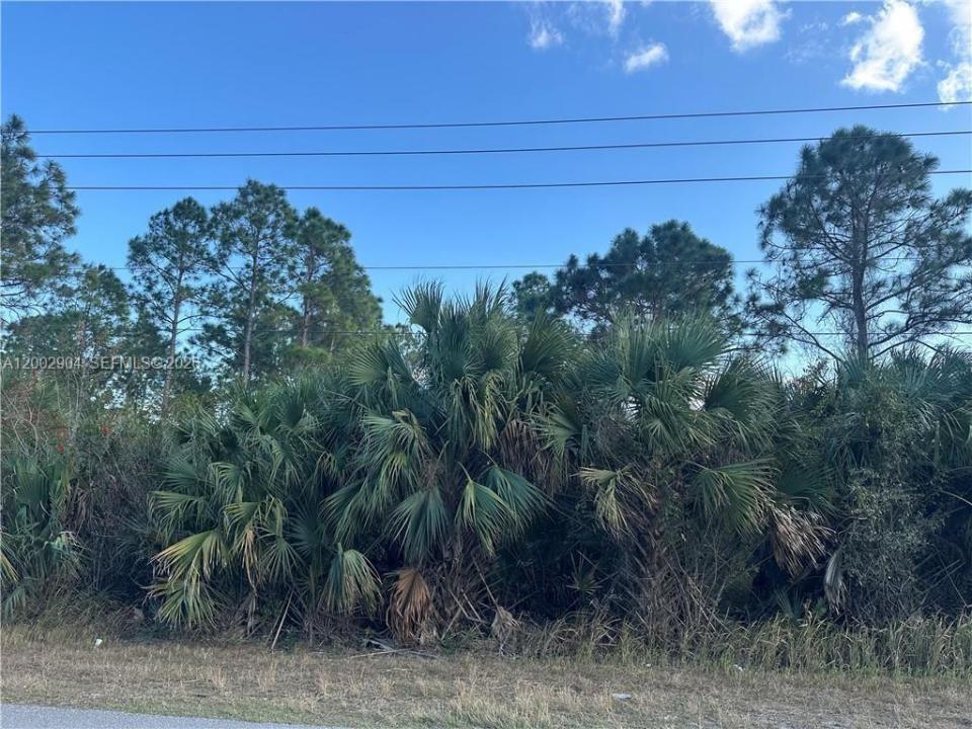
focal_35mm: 24
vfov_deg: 56.8
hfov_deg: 71.6
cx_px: 486
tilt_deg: +11.1
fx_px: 674
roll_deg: -2.1
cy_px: 364
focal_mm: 6.86
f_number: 1.78
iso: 80
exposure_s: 1/1171
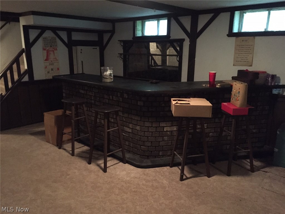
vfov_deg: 48.2
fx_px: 239
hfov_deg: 61.7
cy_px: 107
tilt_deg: -13.3
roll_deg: +0.0
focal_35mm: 29
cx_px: 142
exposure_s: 1/15
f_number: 2.2
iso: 1250
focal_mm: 4.15
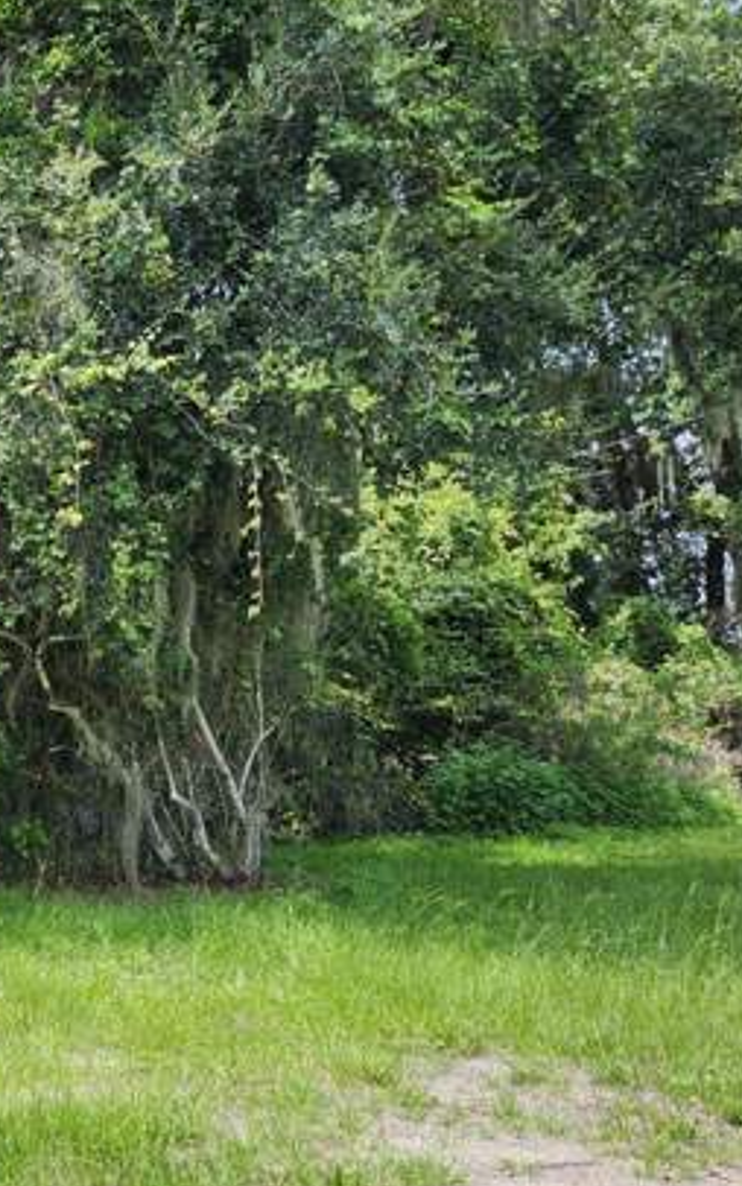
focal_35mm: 48
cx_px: -278
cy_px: 660
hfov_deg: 23.2
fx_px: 1552
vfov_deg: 41.8
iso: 25
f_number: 1.8
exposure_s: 1/1076
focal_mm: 5.54
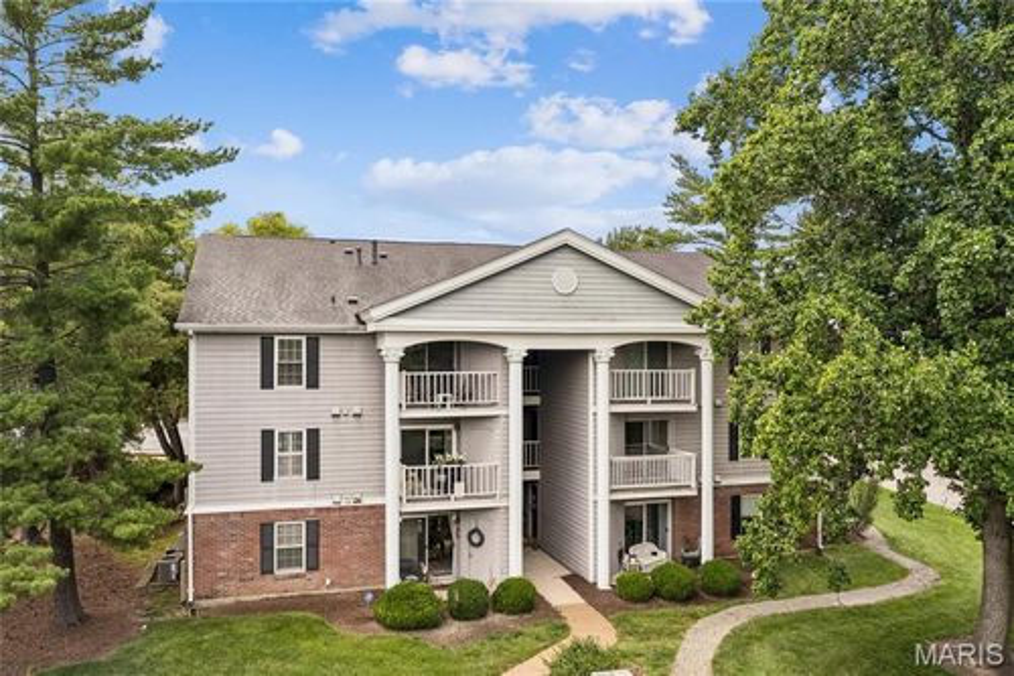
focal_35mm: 28
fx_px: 788
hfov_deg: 65.5
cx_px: 507
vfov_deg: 46.4
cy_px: 338
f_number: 3.5
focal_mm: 10.3
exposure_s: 1/80
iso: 100
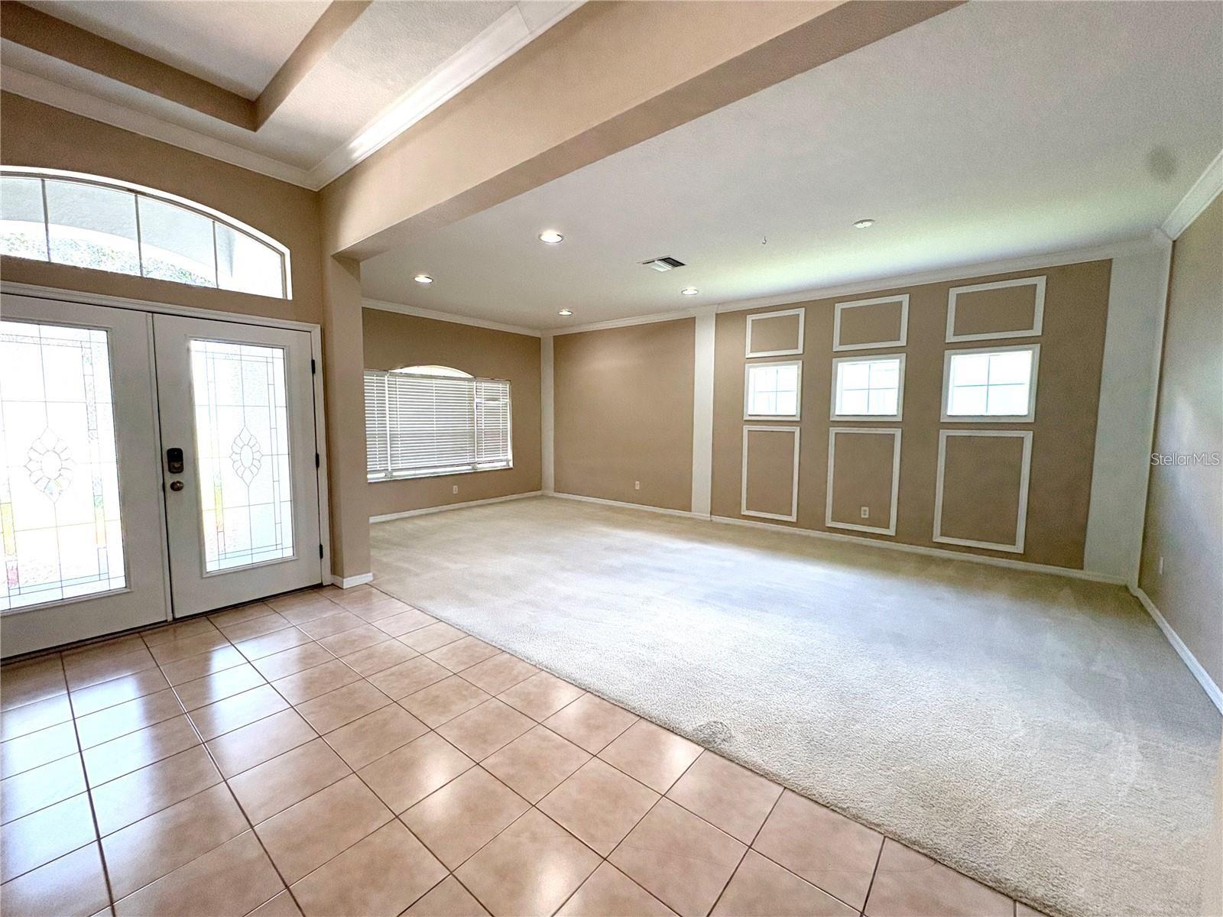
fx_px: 495
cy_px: 458
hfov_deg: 102.1
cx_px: 612
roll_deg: +0.0
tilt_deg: -4.7
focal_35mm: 14
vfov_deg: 85.7
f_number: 2.2
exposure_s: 1/120
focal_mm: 2.22
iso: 200
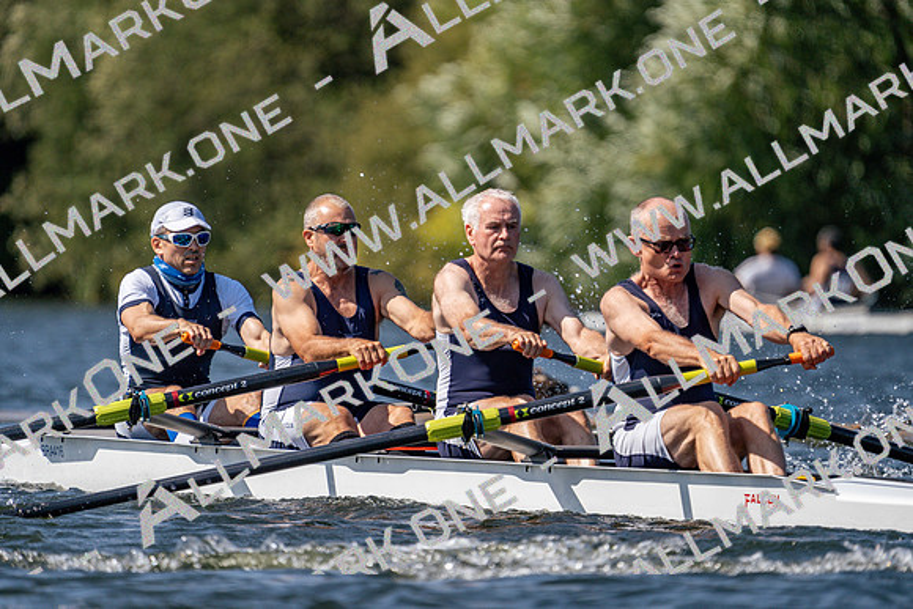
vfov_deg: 2.3
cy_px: 304
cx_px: 456
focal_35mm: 600
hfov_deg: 3.4
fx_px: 15220
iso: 250
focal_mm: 600
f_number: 6.3
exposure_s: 1/2000
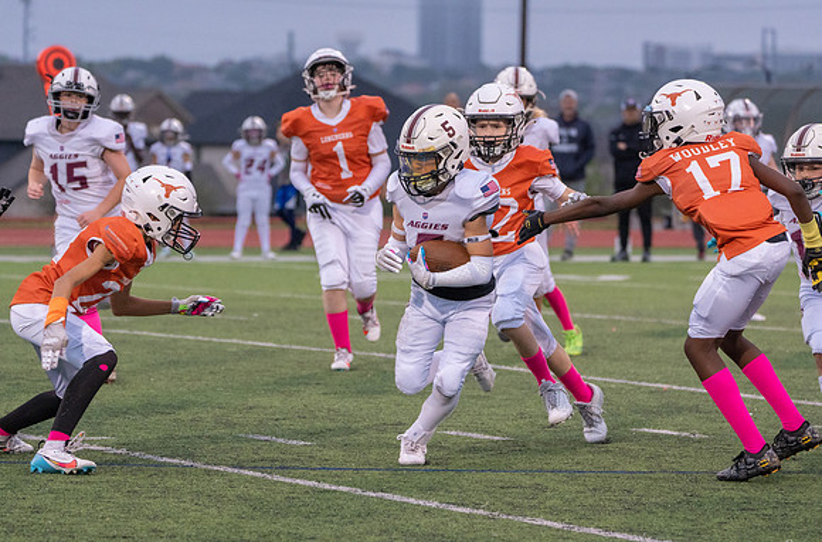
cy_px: 308
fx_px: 5150
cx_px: 410
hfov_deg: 9.1
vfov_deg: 6.0
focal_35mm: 226
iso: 4000
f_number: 5.6
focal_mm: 189
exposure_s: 1/1000
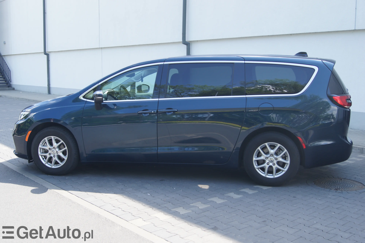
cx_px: 182
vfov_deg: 34.2
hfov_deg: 49.6
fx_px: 395
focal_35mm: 39
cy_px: 122
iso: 100
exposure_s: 1/80
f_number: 5.6
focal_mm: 26
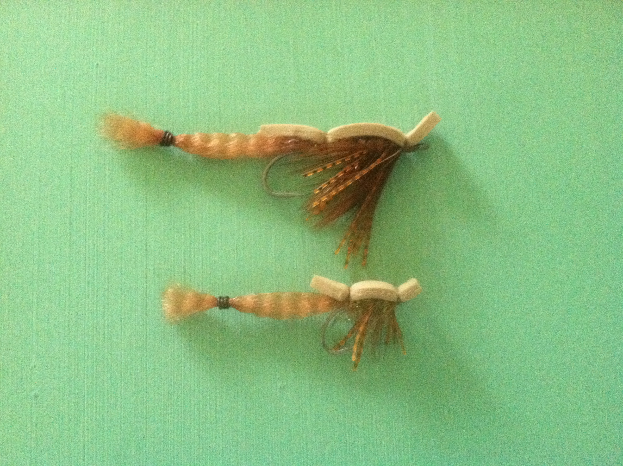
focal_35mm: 35
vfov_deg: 40.6
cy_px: 233
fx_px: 629
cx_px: 312
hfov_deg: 52.7
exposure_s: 1/15
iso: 800
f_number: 2.8
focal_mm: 3.85
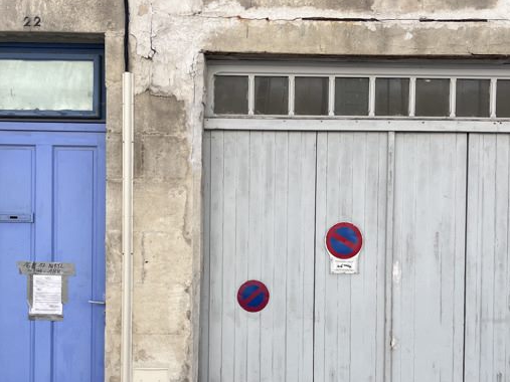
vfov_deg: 34.9
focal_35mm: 41
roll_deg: -0.5
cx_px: 273
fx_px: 604
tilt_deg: -0.3
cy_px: 243
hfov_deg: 45.8
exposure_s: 1/1923
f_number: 1.6
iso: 50
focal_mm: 5.1
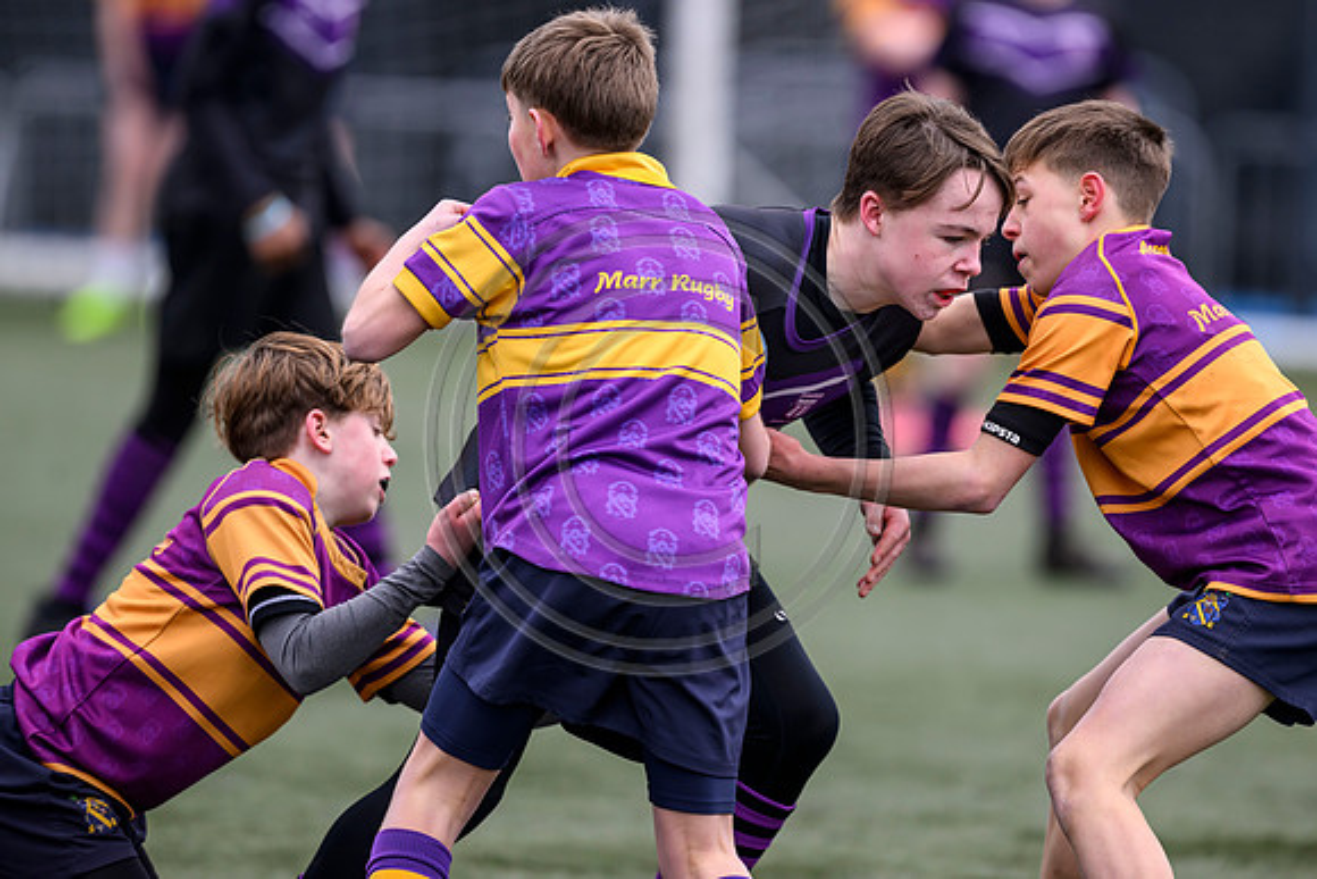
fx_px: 14636
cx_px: 658
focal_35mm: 400
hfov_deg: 5.2
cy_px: 440
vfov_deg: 3.4
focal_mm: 400
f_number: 3.5
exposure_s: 1/1600
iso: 500
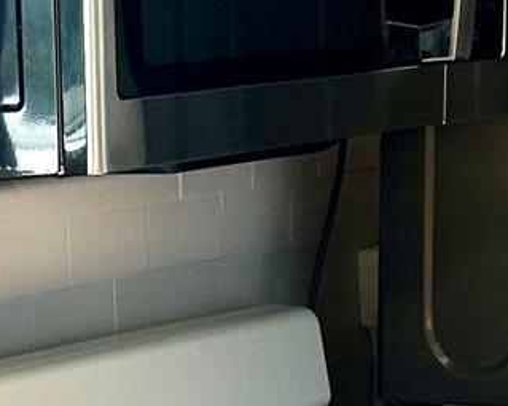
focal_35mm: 163
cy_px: 686
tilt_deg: -15.2
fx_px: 2450
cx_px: -118
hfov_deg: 11.6
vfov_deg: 9.1
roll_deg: +3.3
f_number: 1.5
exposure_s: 1/513
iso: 50
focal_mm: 5.7
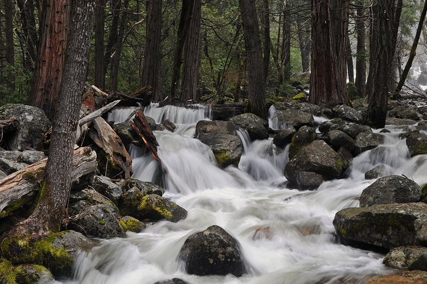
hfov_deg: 33.1
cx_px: 196
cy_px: 135
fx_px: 718
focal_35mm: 61
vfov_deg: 22.4
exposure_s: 1/6
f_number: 16
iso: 200
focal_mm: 35
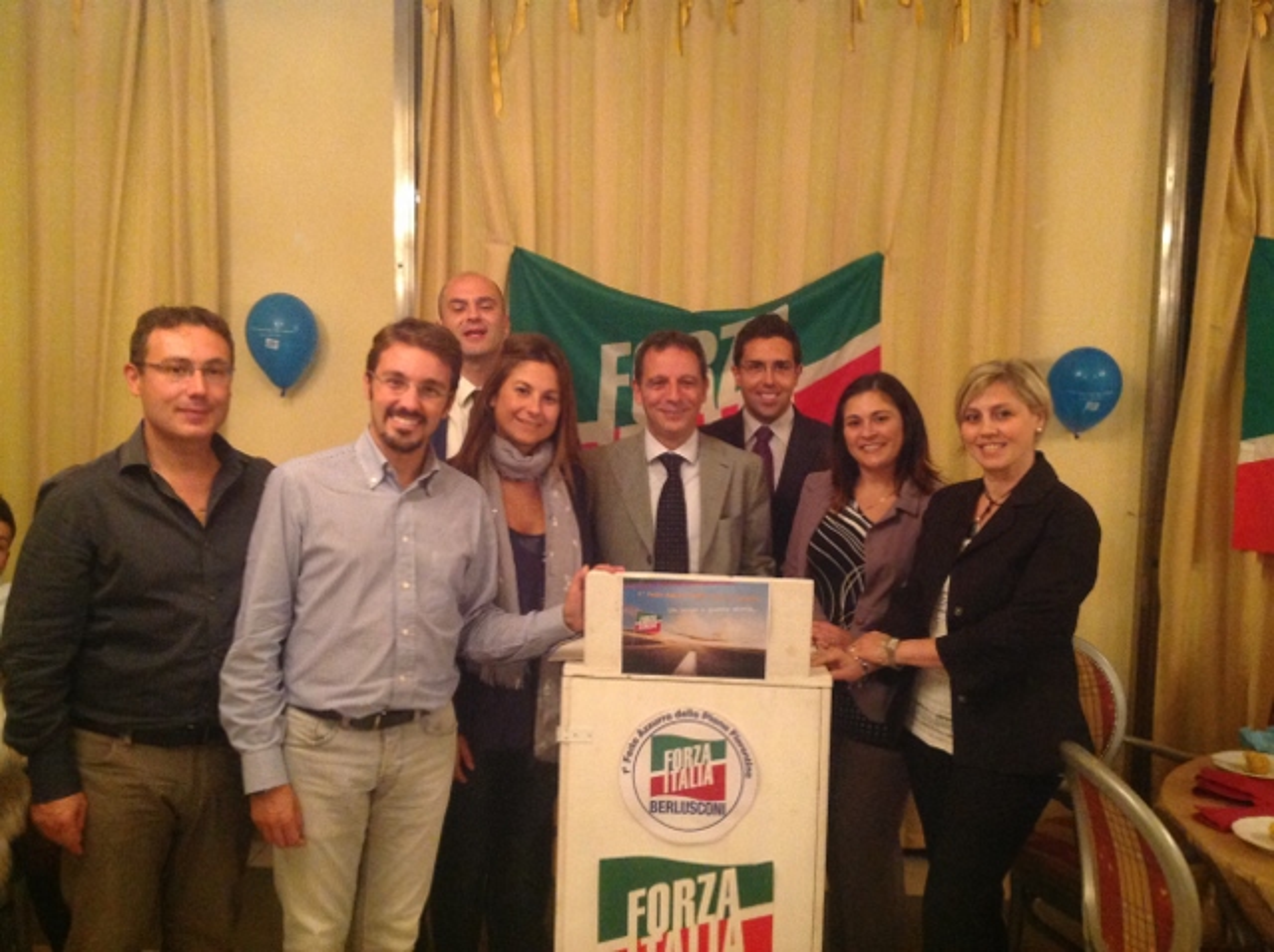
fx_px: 1286
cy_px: 476
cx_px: 637
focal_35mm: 35
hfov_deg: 52.7
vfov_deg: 40.6
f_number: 2.4
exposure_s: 1/15
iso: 500
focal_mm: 4.28
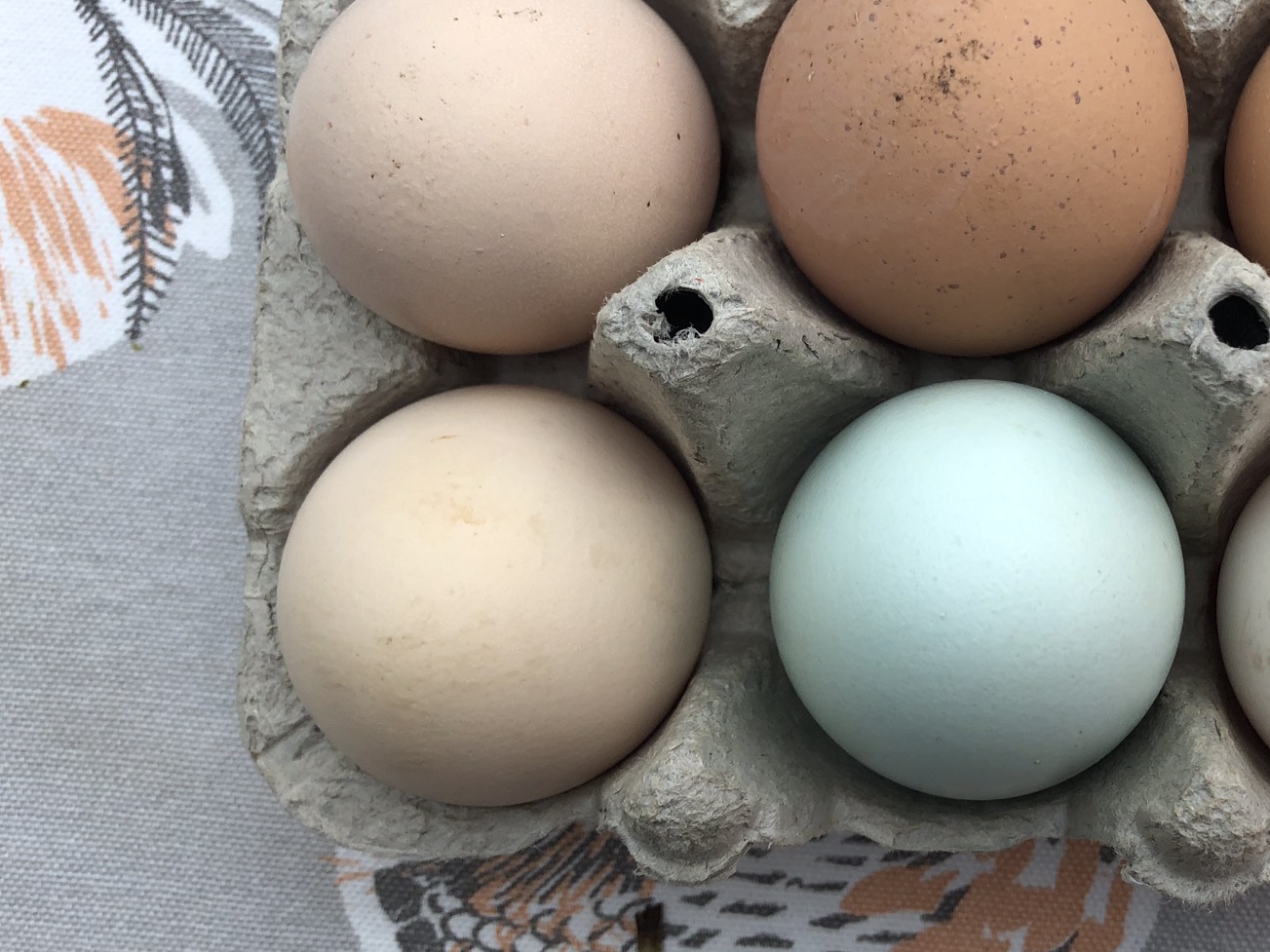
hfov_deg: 41.7
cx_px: 943
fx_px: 1614
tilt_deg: -83.1
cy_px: 377
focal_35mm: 44
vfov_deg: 32.8
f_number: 1.8
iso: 20
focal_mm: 3.99
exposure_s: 1/322
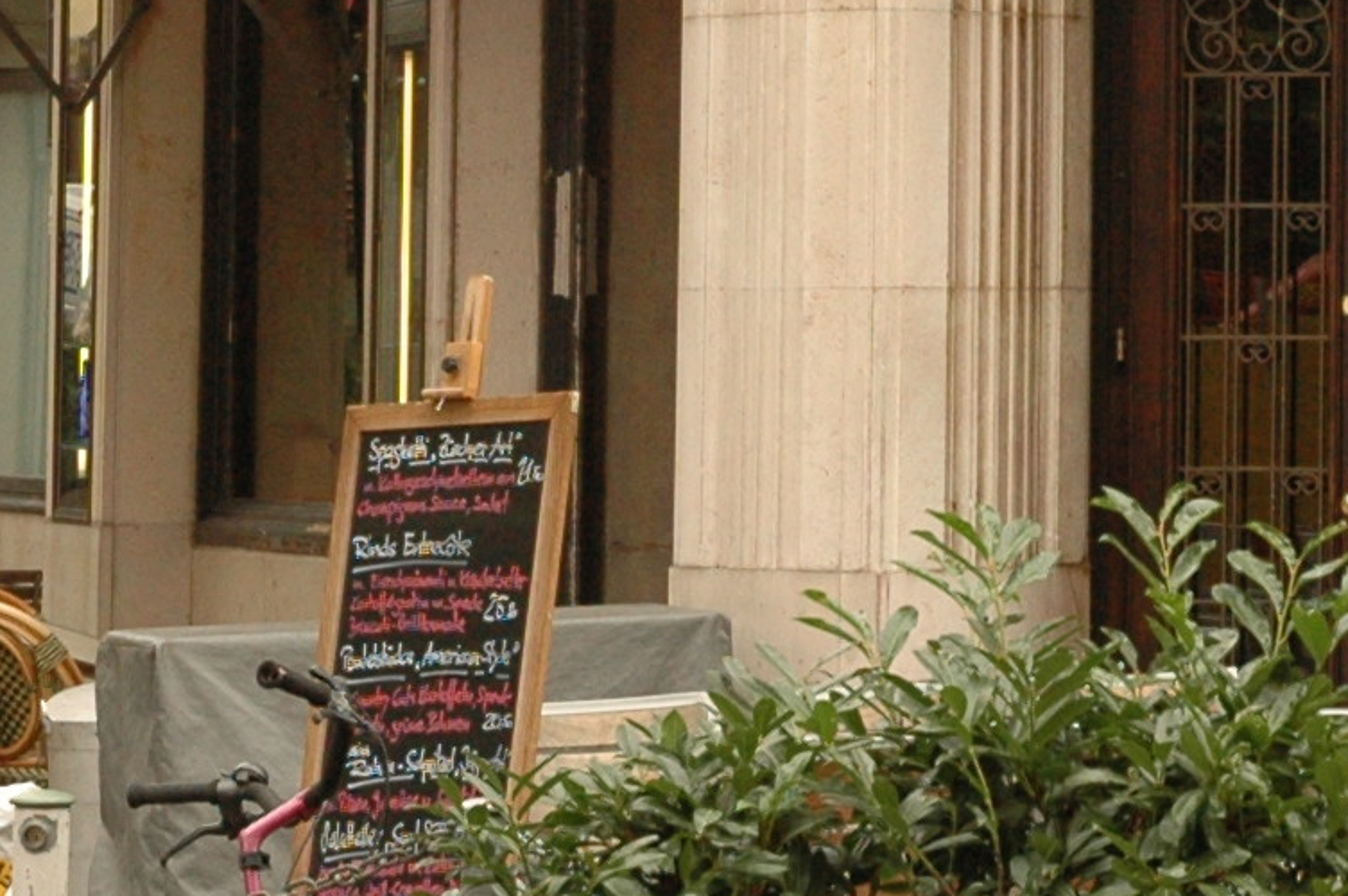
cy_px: -281
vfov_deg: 5.7
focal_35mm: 240
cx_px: 2330
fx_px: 8979
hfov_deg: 8.3
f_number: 6.3
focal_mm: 40
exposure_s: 1/320
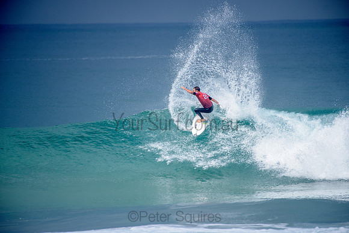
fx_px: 4848
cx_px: 174
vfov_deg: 2.8
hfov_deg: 4.1
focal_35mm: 500
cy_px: 116
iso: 160
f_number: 5.6
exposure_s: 1/2000
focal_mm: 500
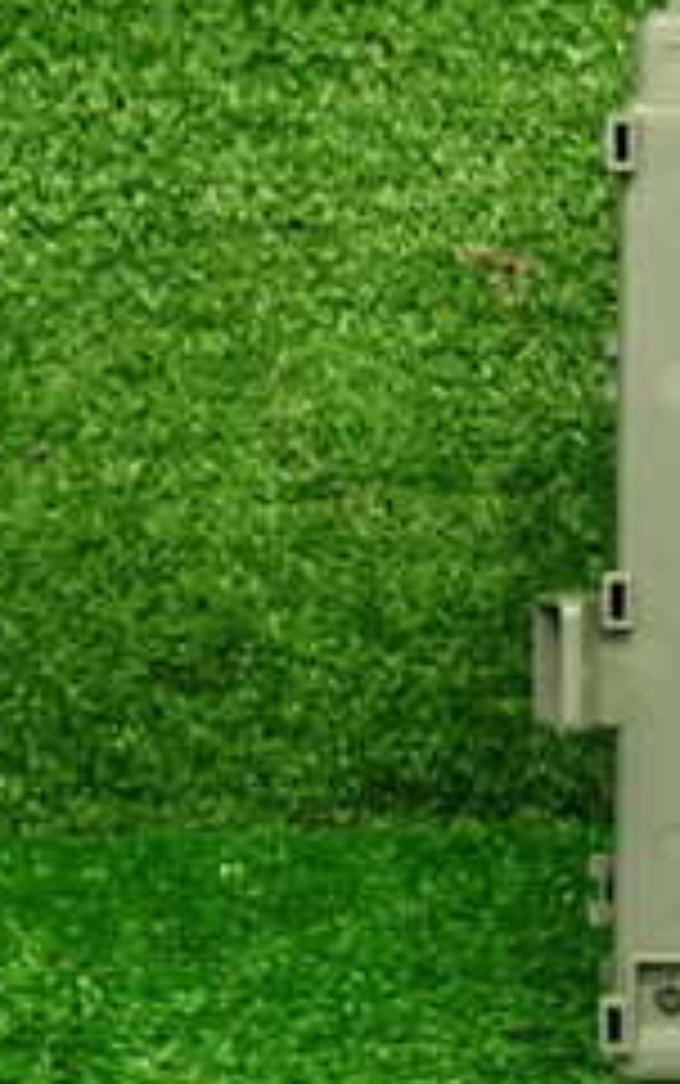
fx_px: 2812
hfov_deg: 13.2
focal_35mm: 95
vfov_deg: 21.8
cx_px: 923
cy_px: 540
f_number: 2.5
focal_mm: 6.37
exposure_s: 1/40
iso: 250
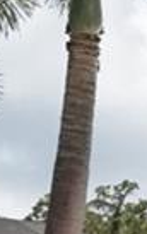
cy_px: 297
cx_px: 851
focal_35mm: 190
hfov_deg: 4.9
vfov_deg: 10.8
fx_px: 1214
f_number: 8
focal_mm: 16
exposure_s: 1/2000
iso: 400
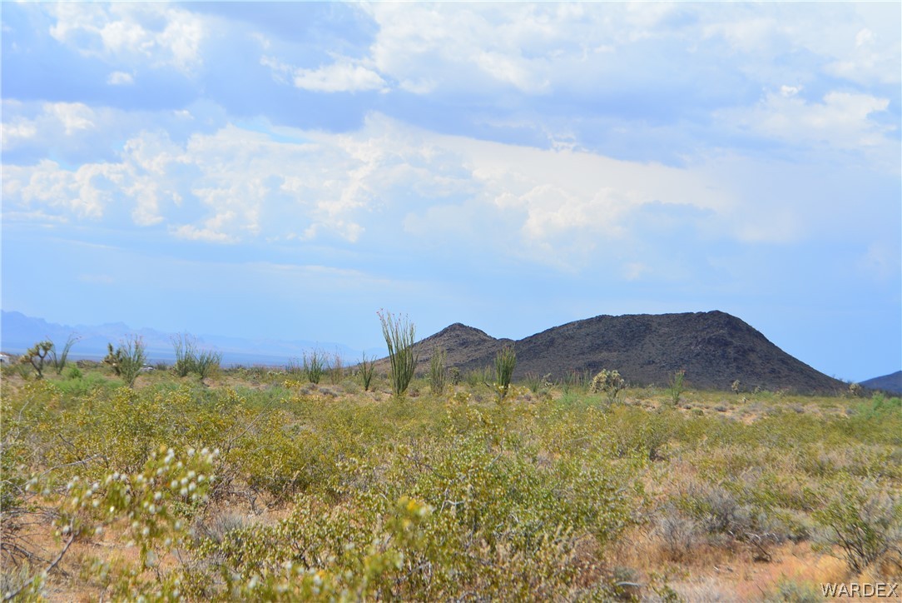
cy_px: 302
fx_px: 2068
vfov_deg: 16.6
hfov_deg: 24.6
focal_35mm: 82
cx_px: 451
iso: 200
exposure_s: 1/400
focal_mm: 55
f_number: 11
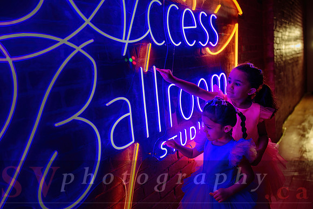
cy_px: 105
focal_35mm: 29
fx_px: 251
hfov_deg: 64.0
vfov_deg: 45.2
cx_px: 159
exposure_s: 1/320
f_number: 2
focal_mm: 28
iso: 500
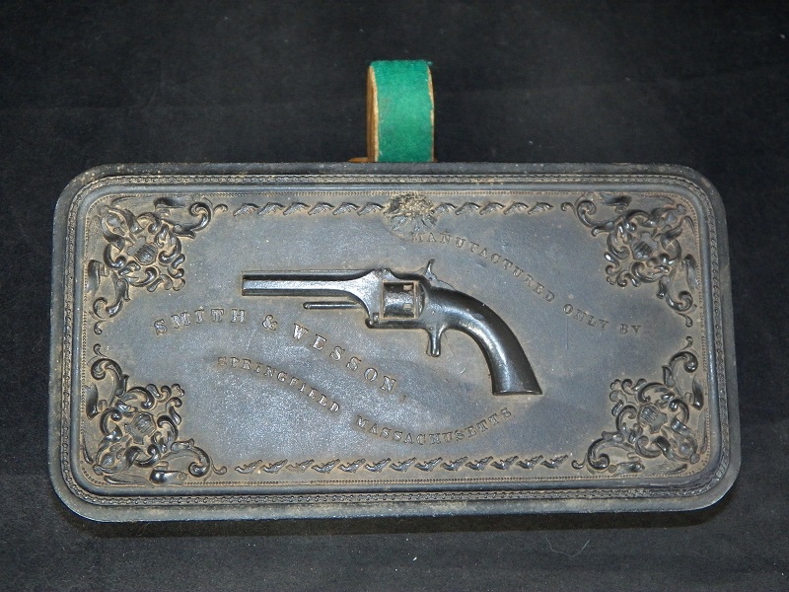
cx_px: 394
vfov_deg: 29.1
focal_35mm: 50
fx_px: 1140
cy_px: 296
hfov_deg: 38.2
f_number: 3.2
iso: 400
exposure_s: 1/40
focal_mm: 8.9
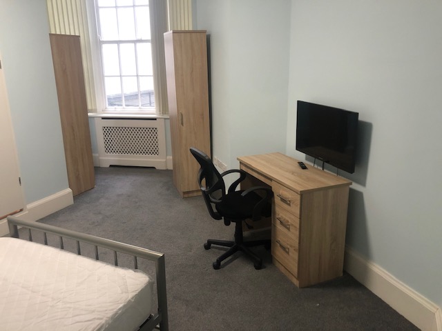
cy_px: 166
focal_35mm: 28
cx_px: 221
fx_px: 358
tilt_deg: -15.9
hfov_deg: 63.4
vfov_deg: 49.7
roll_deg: +0.5
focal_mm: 3.99
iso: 100
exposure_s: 1/14
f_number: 1.8
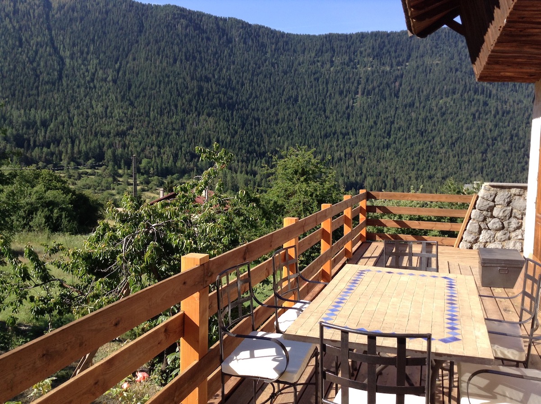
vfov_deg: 42.8
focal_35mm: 33
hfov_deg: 55.4
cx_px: 270
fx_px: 515
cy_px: 202
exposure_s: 1/531
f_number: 2.4
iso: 25
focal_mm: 3.3
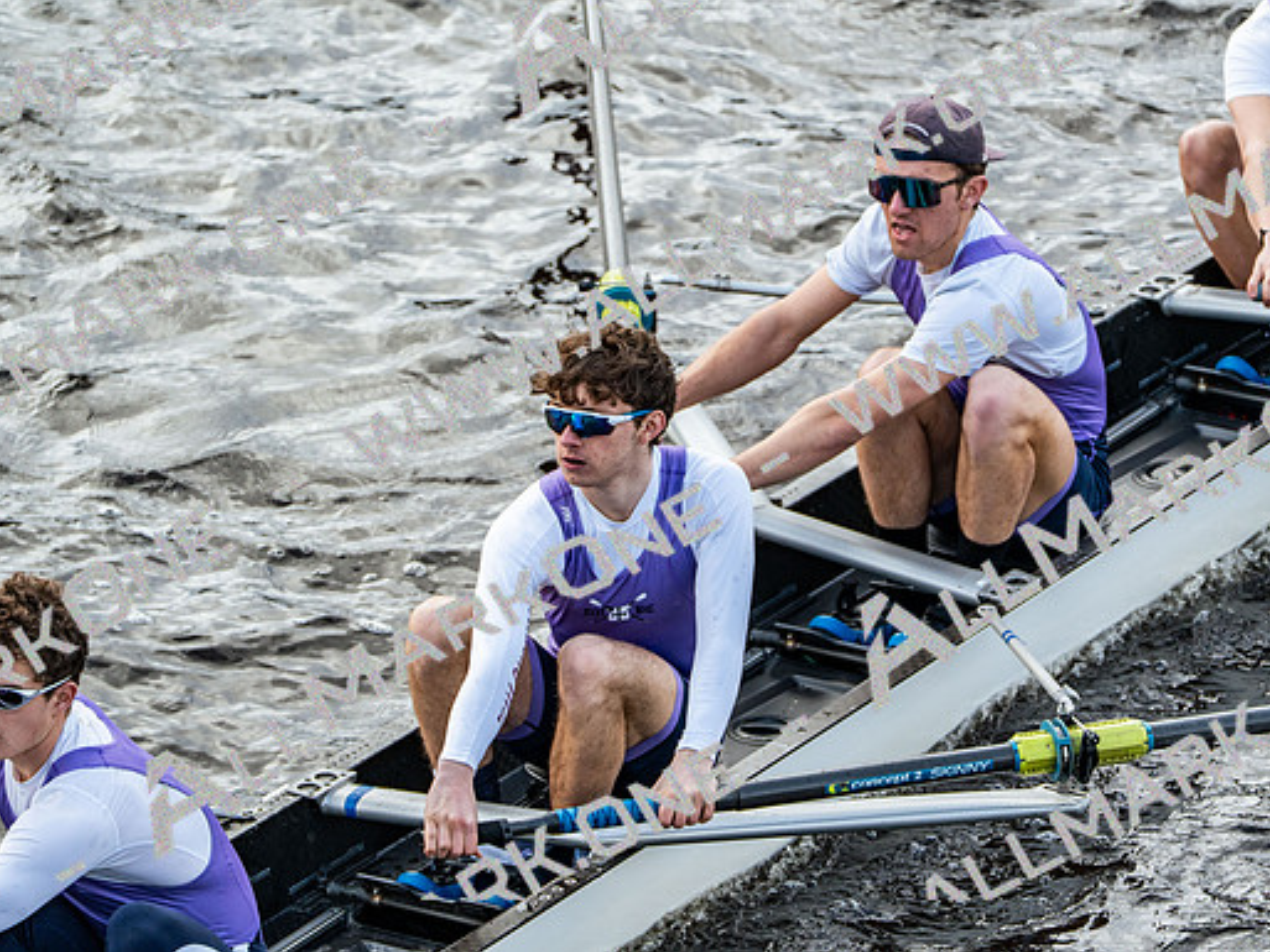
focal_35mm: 511
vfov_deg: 2.9
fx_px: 18752
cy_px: 476
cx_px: 649
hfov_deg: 3.9
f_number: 6.3
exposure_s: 1/1250
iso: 1250
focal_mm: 470
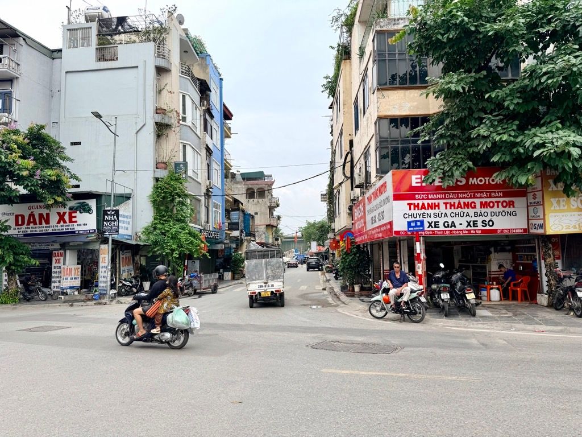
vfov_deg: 56.8
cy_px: 218
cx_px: 291
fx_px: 404
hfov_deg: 71.6
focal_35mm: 24
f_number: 1.78
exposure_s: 1/2000
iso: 80
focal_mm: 6.76
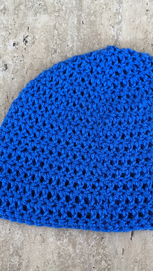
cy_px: 150
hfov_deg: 27.4
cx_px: 113
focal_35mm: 43
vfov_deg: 47.3
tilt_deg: -77.6
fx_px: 310
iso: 40
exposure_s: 1/120
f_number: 2.2
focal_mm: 4.15
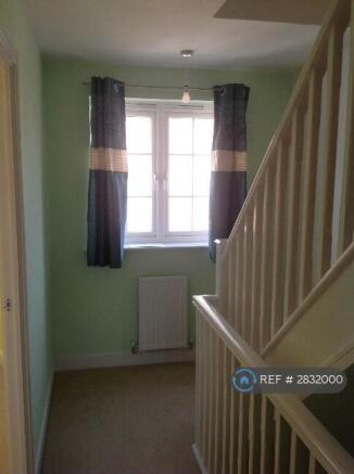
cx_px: 177
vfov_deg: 52.7
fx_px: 479
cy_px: 237
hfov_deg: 40.6
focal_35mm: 35
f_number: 2.4
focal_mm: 4.28
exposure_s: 1/120
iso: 80
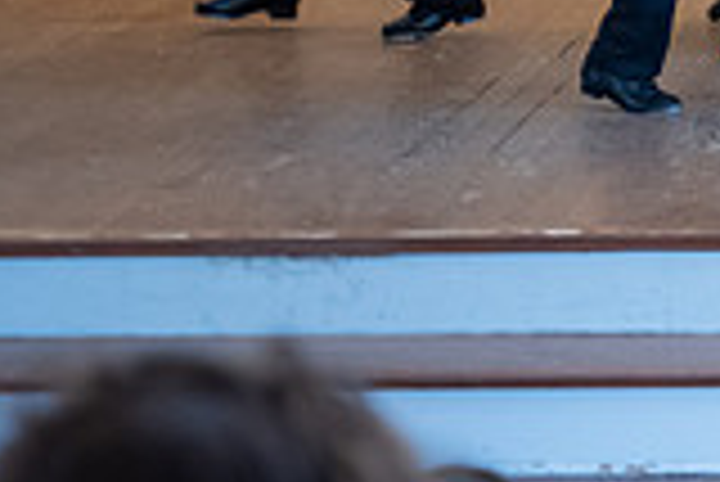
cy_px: -370
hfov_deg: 8.6
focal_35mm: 231
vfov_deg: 5.9
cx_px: 1279
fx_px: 4624
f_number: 2.8
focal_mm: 59
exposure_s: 1/200
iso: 1600
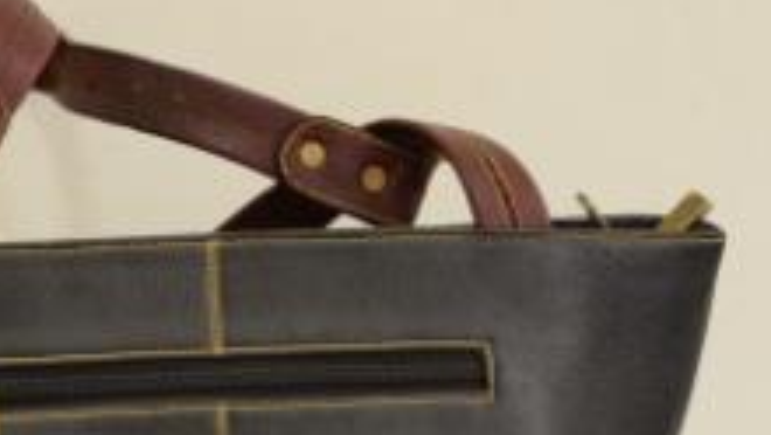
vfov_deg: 5.8
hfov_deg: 10.2
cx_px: 158
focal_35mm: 211
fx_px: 4316
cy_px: 426
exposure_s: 1/80
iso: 1000
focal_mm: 66
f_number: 5.3
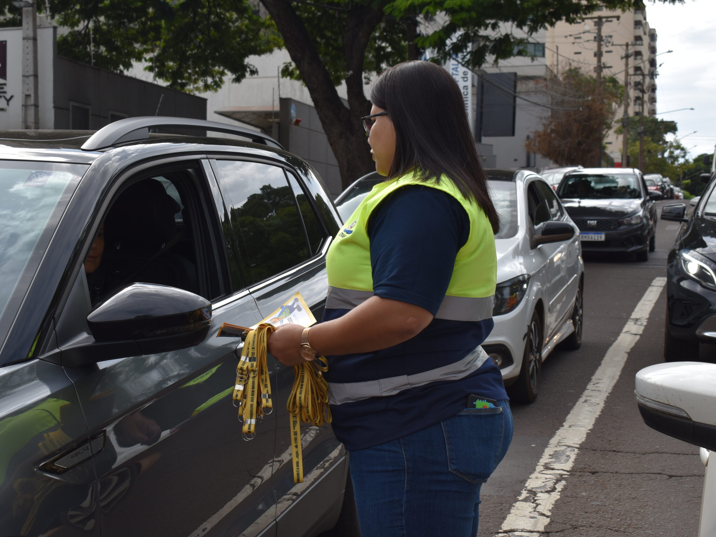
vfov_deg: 24.8
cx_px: 318
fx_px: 1220
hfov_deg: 32.7
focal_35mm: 59
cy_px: 266
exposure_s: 1/250
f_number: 8
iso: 125
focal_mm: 36
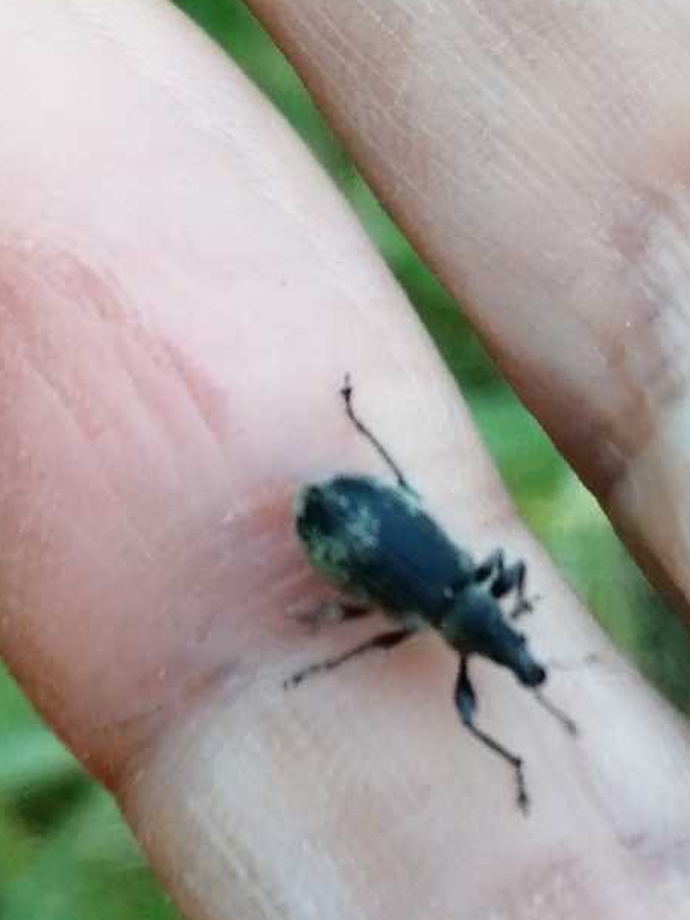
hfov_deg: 13.5
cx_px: 357
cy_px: 468
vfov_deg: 17.9
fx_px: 2922
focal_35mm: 110
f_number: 1.8
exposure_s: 1/120
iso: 50
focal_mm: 3.46
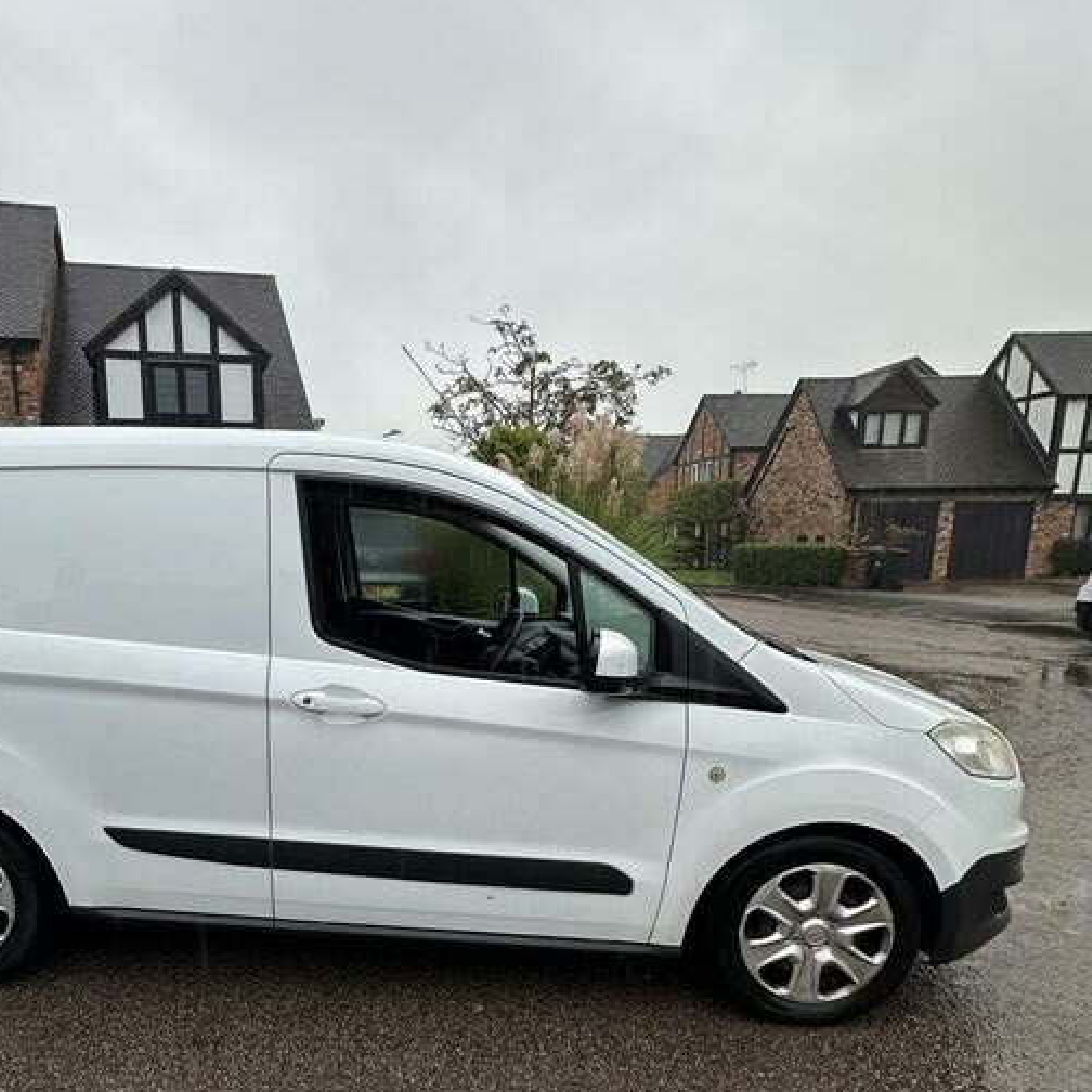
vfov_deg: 68.4
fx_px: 785
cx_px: 366
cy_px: 689
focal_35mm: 22
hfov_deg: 67.8
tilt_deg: -10.4
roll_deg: +1.3
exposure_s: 1/203
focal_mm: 2.22
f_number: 2.2
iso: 40
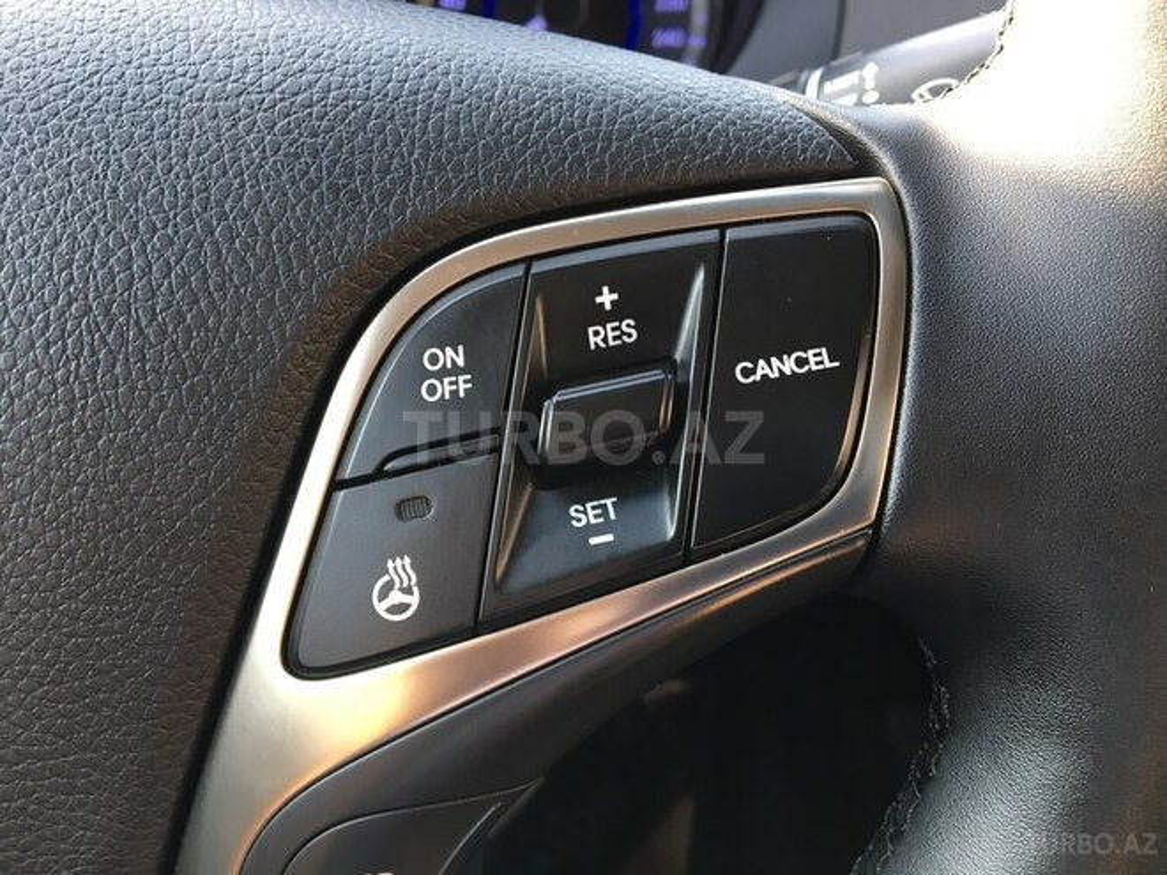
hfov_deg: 61.7
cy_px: 438
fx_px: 978
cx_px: 584
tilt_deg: -30.3
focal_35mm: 29
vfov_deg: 48.2
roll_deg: -3.4
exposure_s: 1/33
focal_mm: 4.15
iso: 32
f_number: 2.2
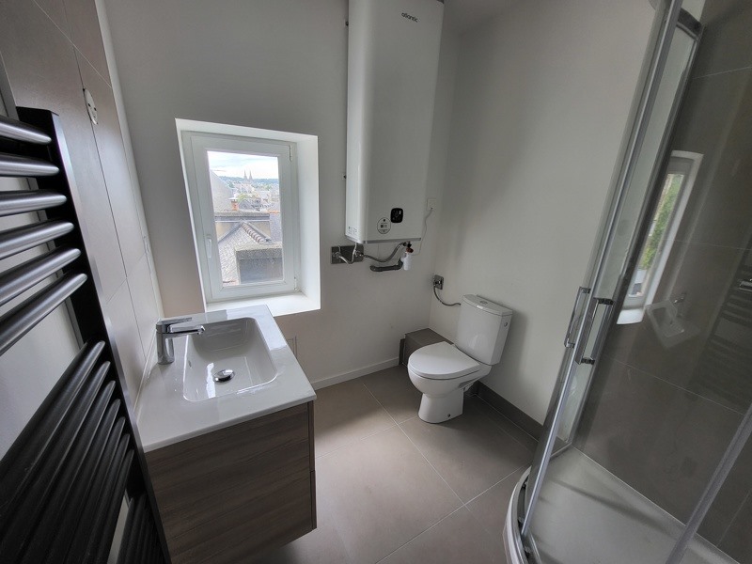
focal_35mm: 13
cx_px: 376
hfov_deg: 106.2
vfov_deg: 89.9
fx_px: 282
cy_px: 282
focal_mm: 1.74
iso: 50
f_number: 2.2
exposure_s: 1/50
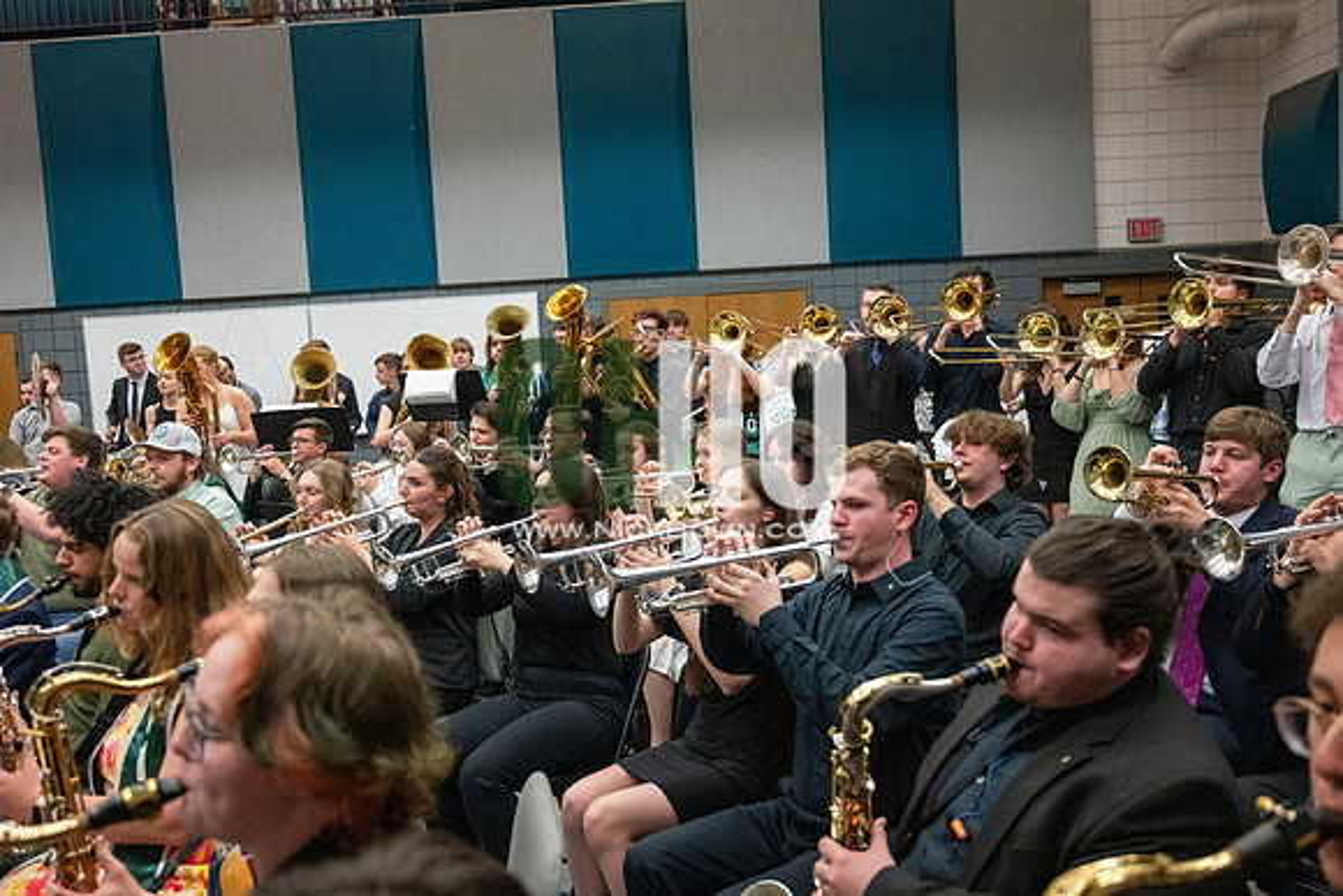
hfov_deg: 57.2
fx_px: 1231
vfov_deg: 40.0
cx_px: 672
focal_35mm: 33
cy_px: 448
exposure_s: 1/500
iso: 10000
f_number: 4
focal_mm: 33
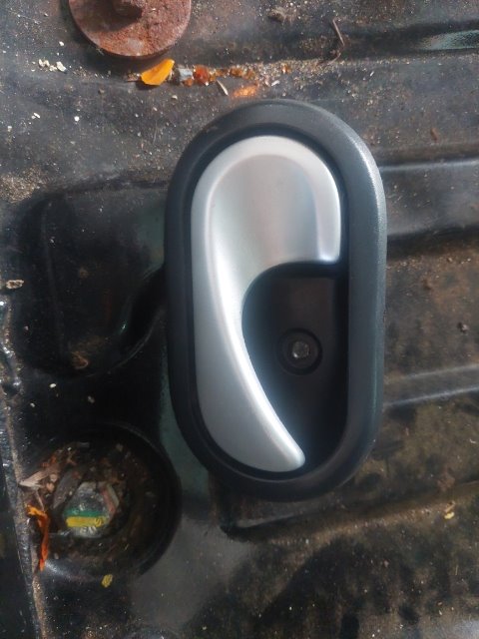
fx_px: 443
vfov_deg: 71.6
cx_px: 240
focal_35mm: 24
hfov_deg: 56.8
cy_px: 320
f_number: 1.8
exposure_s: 1/50
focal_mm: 5.23
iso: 500
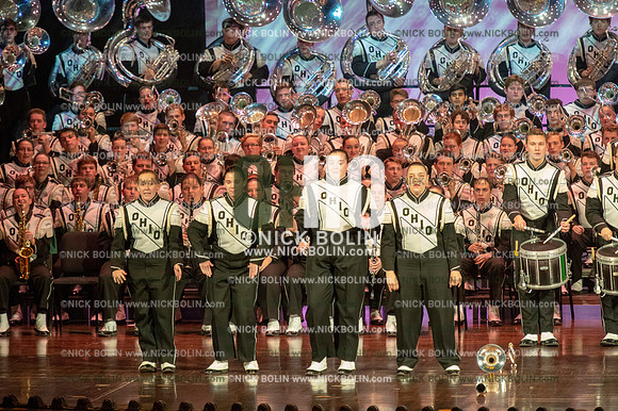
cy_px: 206
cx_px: 309
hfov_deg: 9.0
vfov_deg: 6.0
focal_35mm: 230
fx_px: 3946
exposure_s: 1/200
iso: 8000
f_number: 5.6
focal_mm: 230
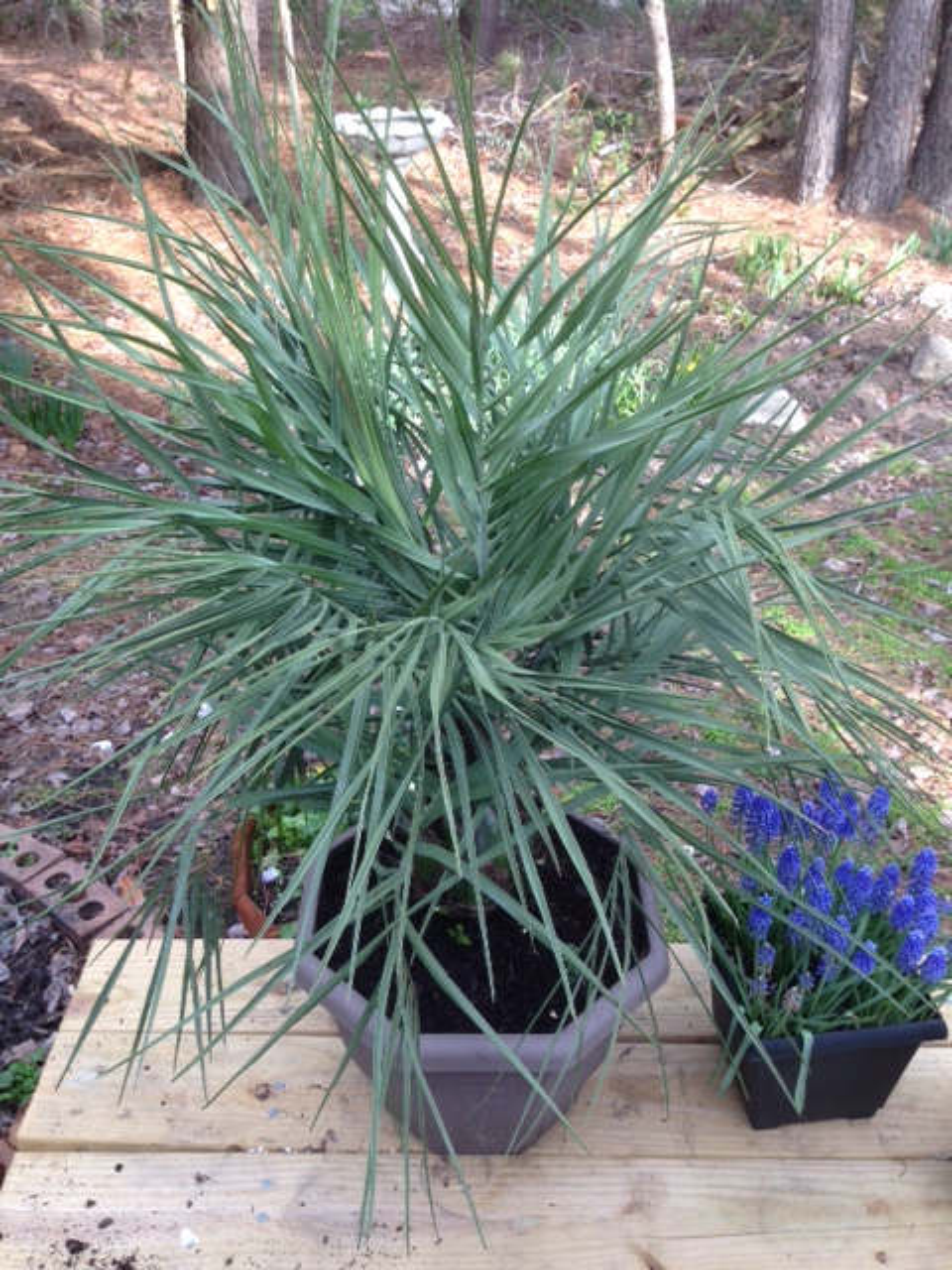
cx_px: 476
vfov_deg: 55.4
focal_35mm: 33
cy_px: 635
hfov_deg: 42.9
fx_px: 1210
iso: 50
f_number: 2.4
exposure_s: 1/125
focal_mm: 4.12
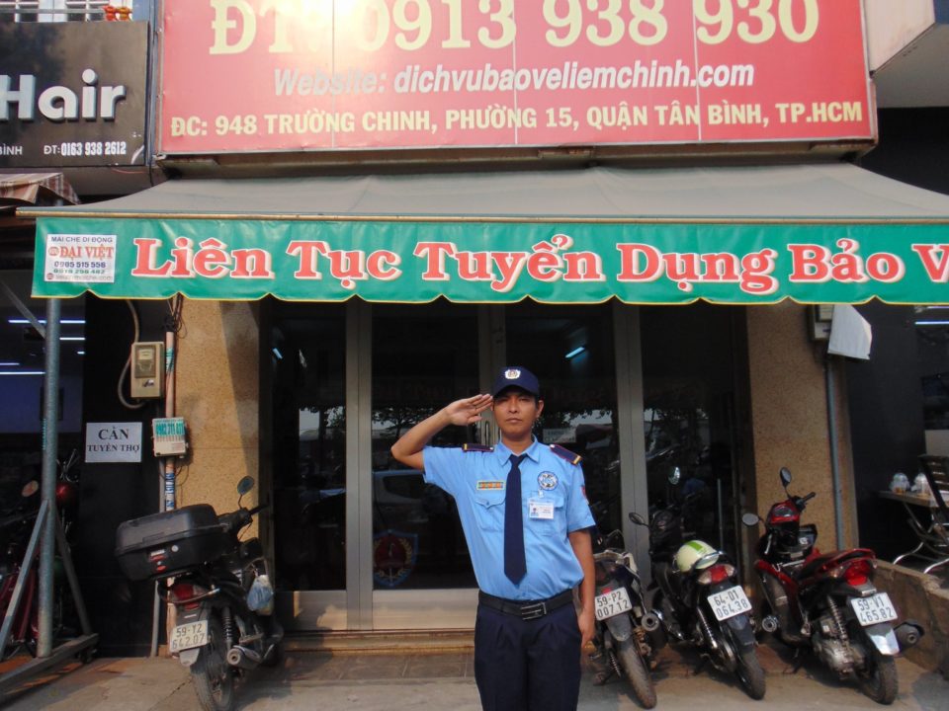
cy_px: 356
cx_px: 474
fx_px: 685
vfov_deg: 54.9
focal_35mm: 25
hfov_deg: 69.4
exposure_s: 1/640
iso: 80
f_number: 3
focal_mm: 4.5
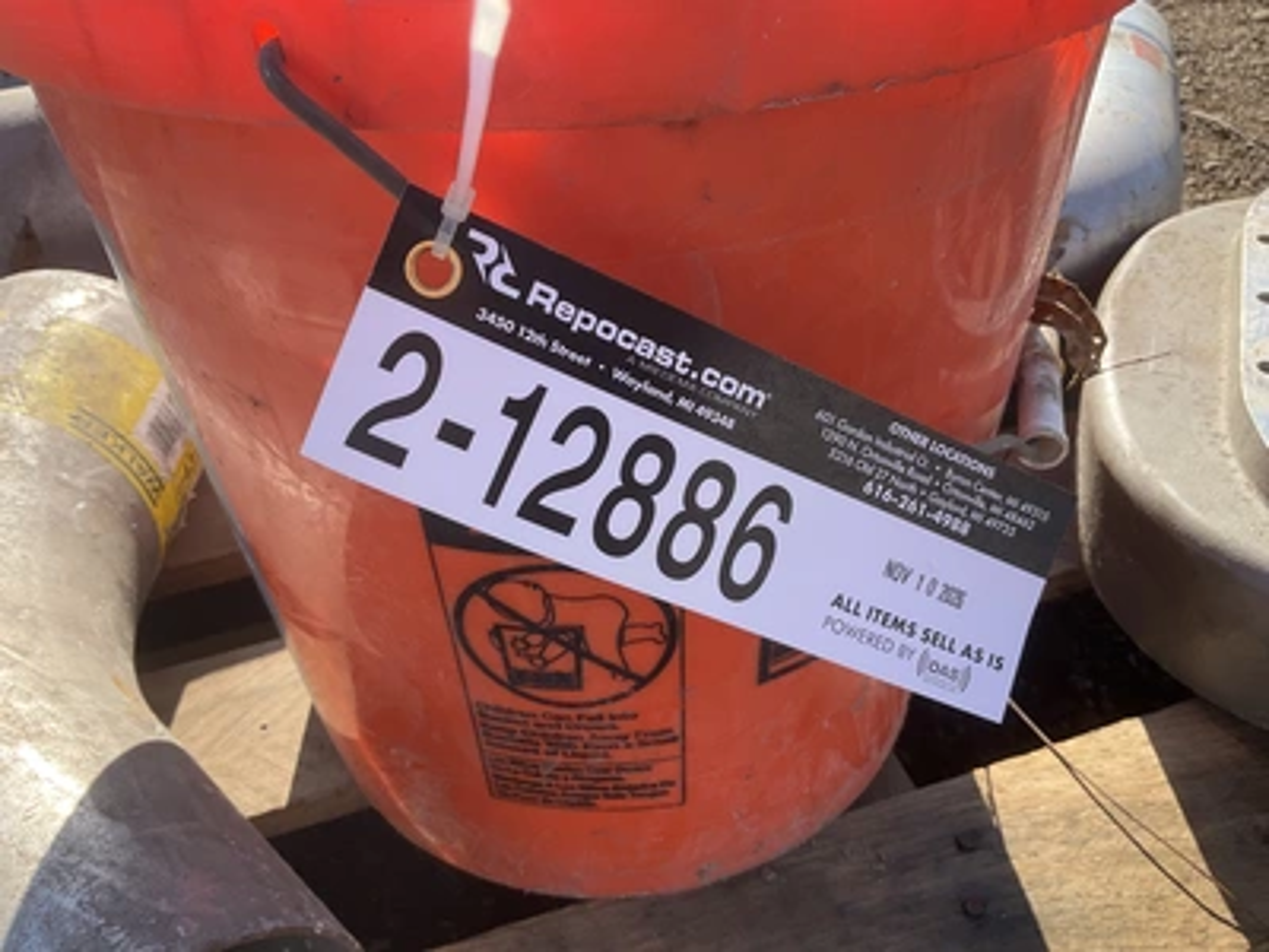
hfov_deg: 61.7
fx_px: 1063
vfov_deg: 48.2
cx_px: 634
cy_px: 476
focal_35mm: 29
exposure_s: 1/635
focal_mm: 3
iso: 25
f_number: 1.8
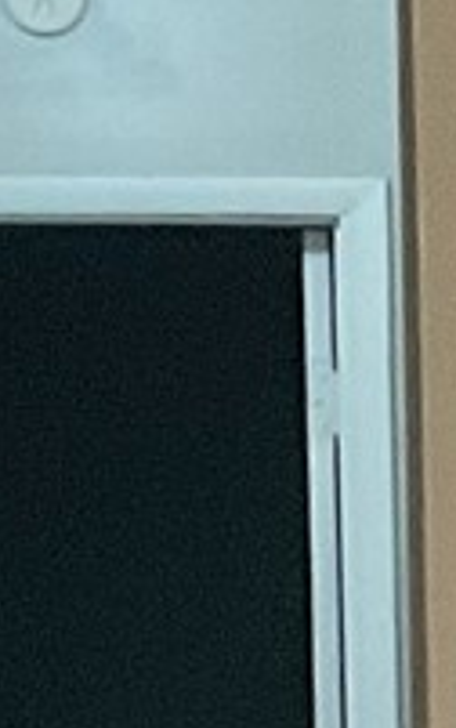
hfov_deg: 4.2
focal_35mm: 293
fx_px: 5814
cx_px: 1867
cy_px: 746
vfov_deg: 7.1
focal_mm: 3
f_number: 1.8
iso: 160
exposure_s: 1/60
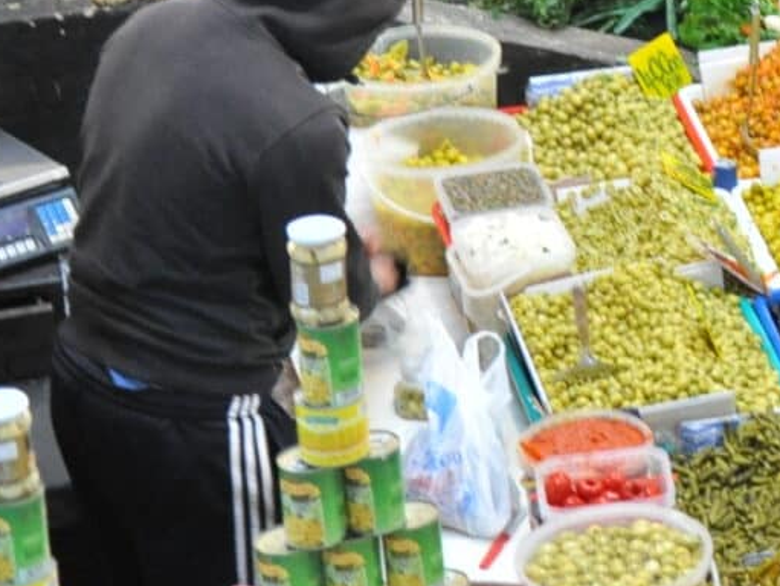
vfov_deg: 7.3
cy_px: -95
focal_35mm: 202
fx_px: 4553
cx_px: 1468
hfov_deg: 9.3
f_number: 4.5
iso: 800
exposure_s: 1/25
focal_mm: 35
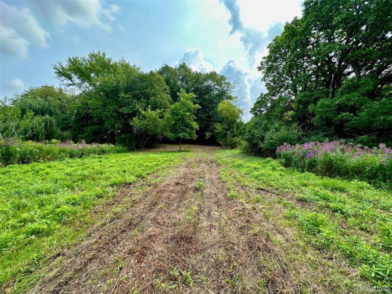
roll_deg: -0.8
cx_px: 196
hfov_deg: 102.1
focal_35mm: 14
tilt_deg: -0.6
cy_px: 147
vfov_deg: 85.7
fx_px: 159
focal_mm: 2.22
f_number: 2.2
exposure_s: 1/523
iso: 40
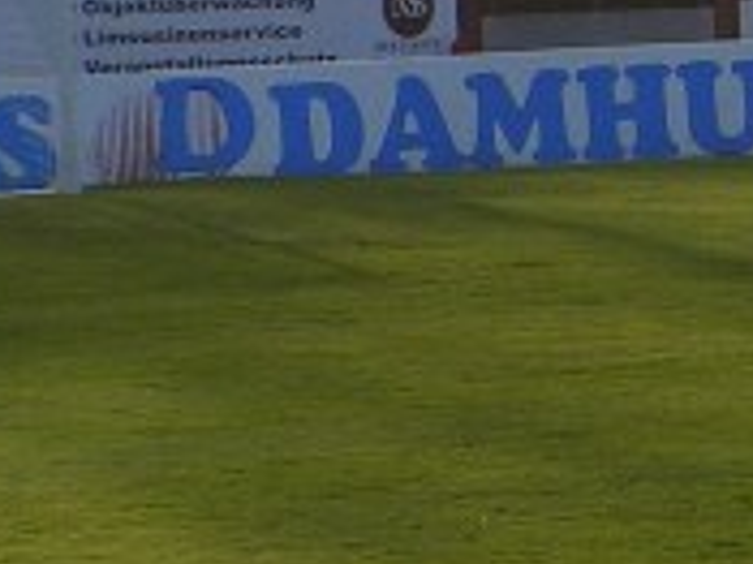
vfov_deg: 2.1
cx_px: 1523
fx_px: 15586
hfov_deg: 2.8
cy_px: -512
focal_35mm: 717
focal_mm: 24
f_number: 5.6
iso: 50
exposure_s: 1/250
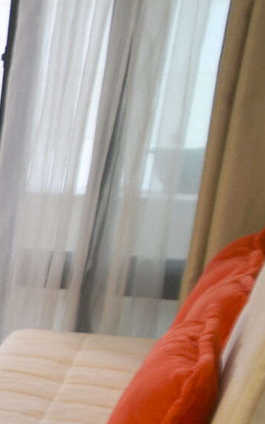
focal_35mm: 124
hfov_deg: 8.6
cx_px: -558
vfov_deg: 15.6
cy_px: 627
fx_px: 1434
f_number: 3.5
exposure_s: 1/8
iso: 125
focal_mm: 18
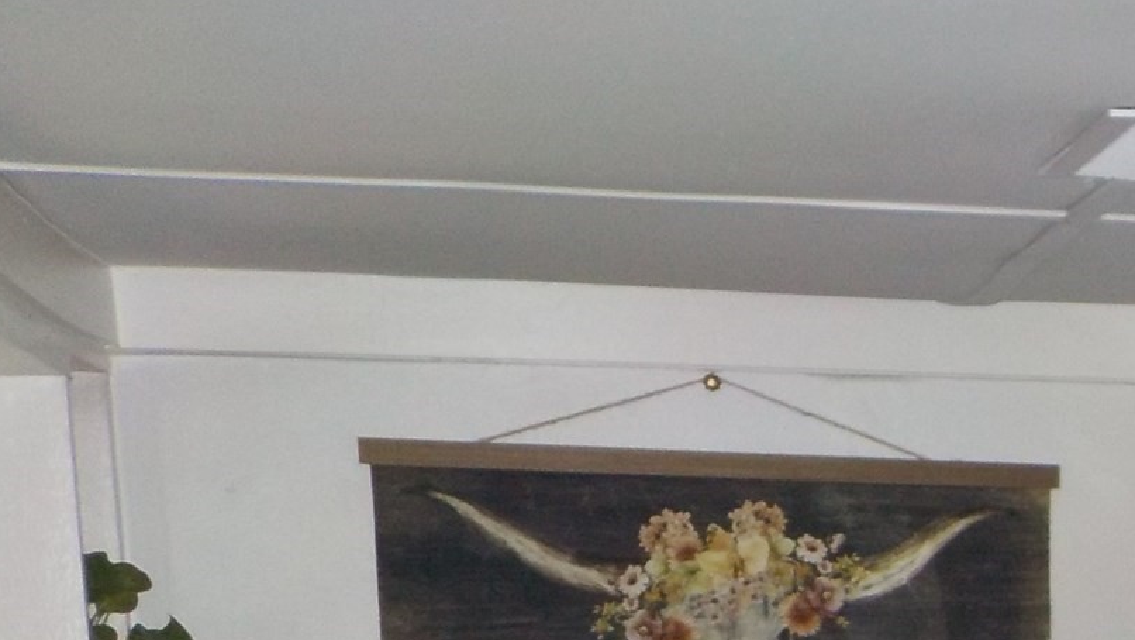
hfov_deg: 23.1
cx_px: 1428
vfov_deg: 13.4
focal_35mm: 83
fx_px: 2499
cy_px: 1077
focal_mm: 4.1
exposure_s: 1/30
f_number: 3.3
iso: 200
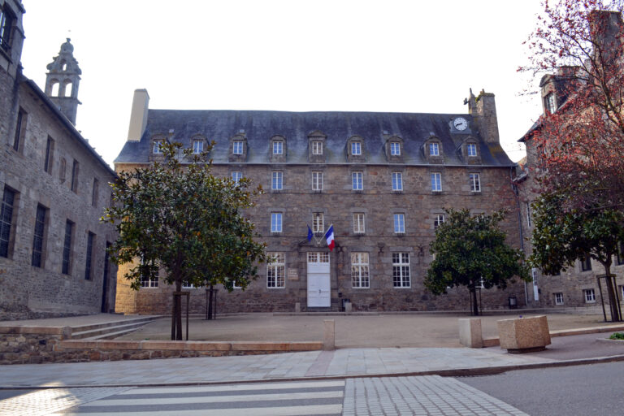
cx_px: 312
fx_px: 468
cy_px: 208
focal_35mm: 27
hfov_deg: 67.4
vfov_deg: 47.9
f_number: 10
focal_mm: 18
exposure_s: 1/200
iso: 400
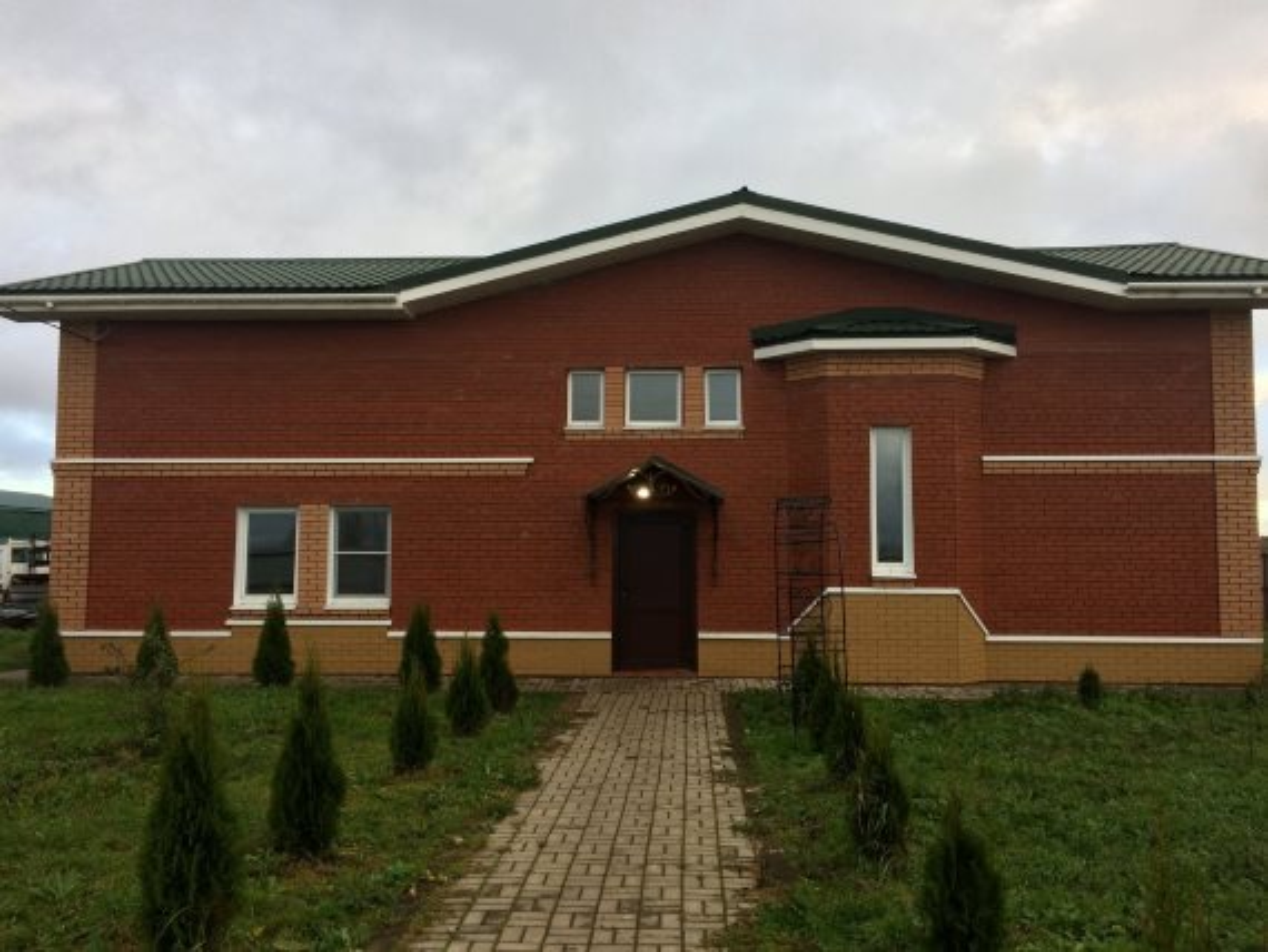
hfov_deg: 61.6
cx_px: 634
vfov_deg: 48.3
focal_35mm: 29
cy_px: 476
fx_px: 1063
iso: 32
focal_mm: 4.15
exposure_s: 1/200
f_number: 2.2
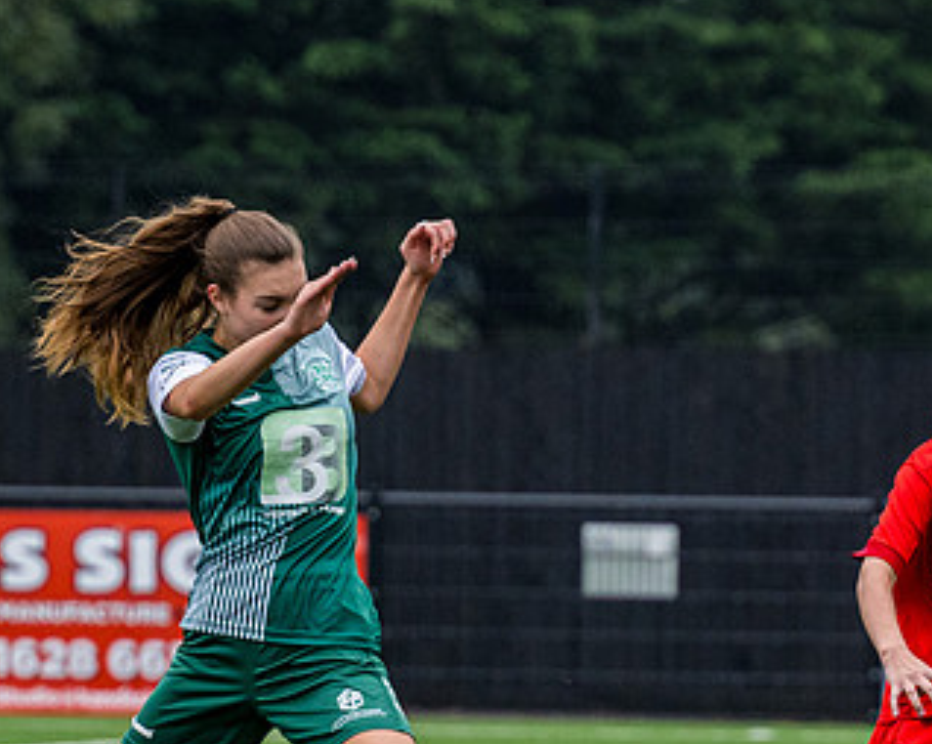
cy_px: 635
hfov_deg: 3.2
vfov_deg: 2.5
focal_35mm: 608
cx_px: 677
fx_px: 16761
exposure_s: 1/2000
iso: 800
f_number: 4
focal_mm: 175
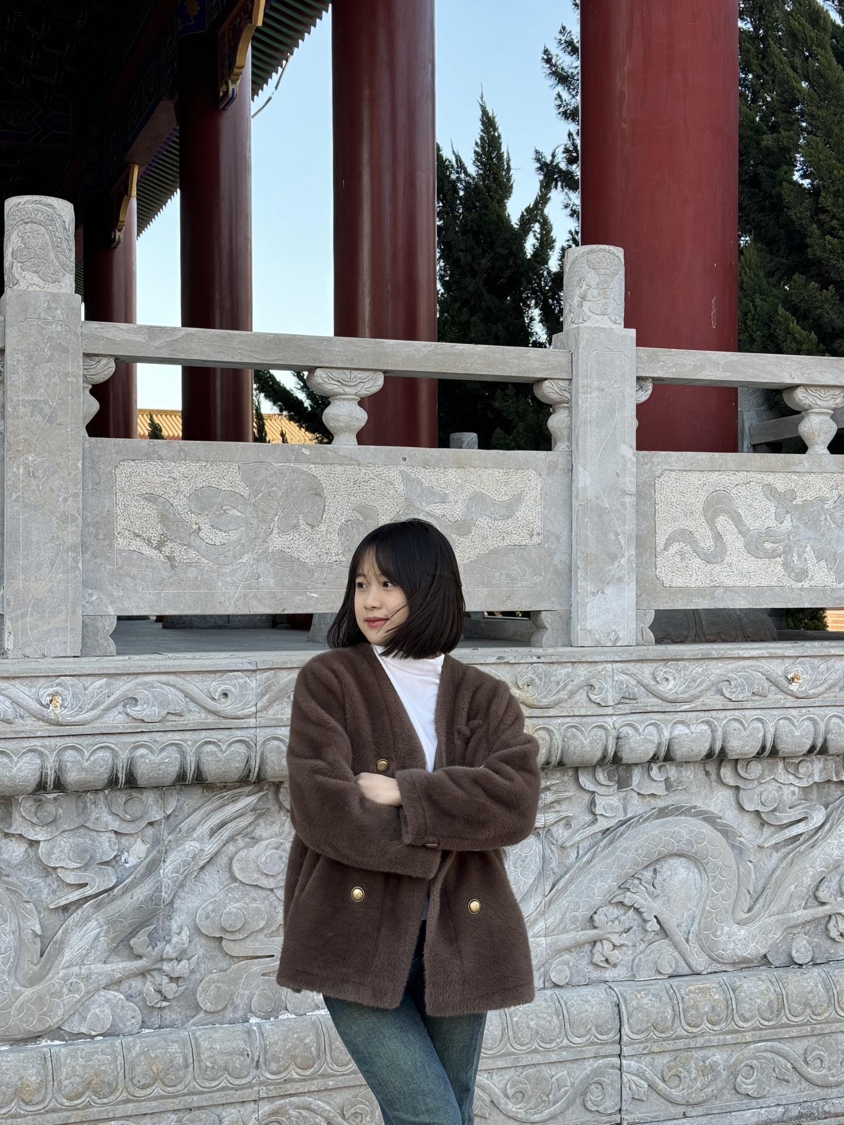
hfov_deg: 30.3
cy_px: 562
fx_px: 1560
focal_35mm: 48
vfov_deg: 39.7
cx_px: 422
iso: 64
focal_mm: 6.86
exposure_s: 1/433
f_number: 1.78
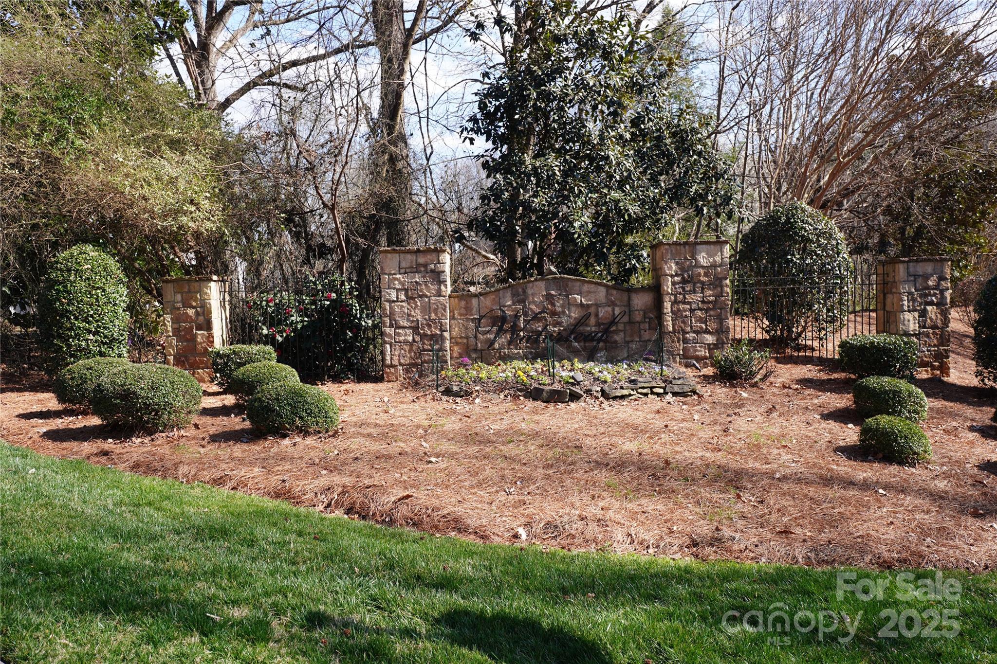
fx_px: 831
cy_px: 332
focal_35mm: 30
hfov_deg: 61.9
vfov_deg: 43.6
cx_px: 498
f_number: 5
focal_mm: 20
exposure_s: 1/200
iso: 100
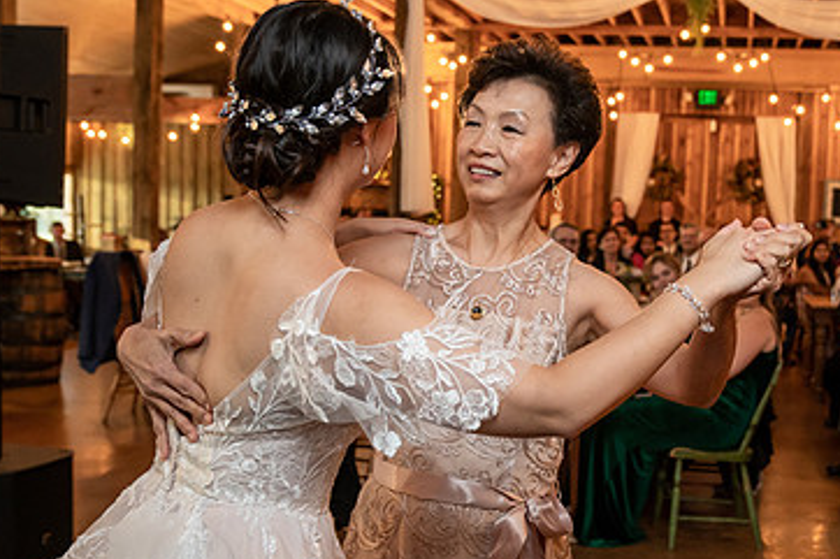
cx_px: 569
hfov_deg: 39.1
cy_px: 322
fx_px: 1166
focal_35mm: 50
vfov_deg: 26.9
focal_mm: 30
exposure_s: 1/100
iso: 2000
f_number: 4
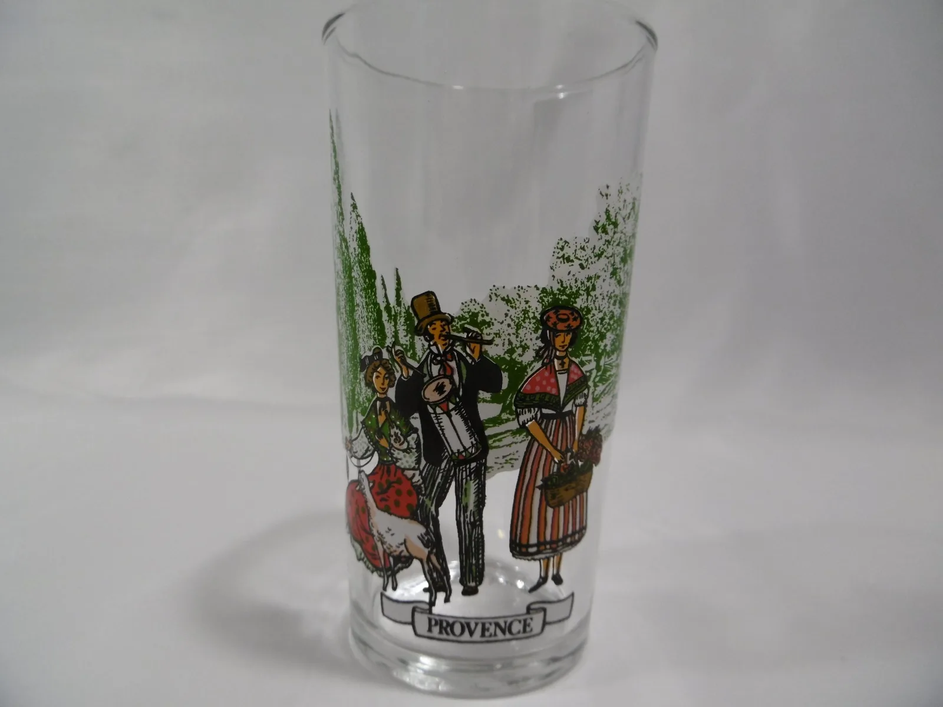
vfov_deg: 56.8
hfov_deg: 71.6
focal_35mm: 24
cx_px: 472
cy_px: 354
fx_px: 654
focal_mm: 4.3
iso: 160
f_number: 3.1
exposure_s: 1/60
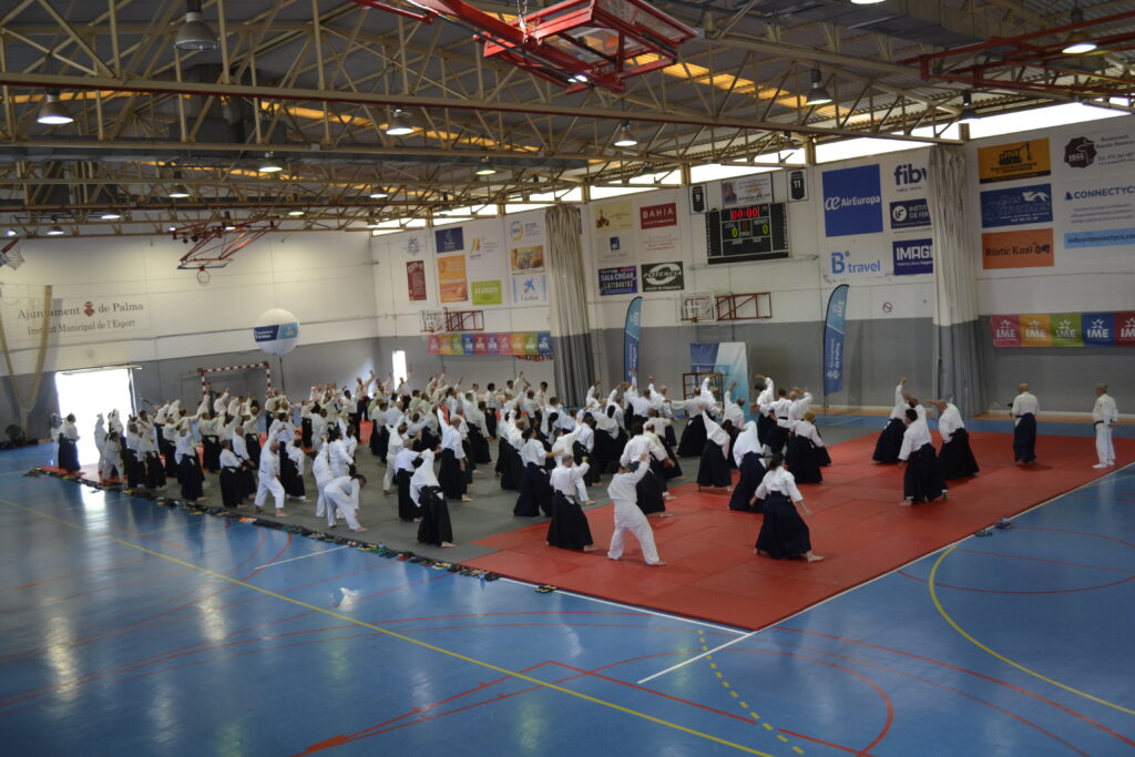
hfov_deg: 57.2
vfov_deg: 40.0
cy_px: 378
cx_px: 568
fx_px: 1040
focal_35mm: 33
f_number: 4
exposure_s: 1/60
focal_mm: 22
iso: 400
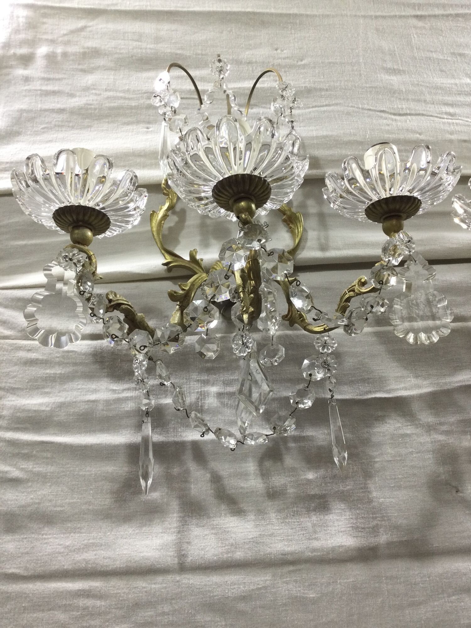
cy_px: 314
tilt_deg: +22.1
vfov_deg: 58.4
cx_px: 236
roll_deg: +2.1
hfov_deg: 45.4
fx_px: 562
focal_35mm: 31
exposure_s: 1/33
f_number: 2.4
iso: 25
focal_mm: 3.3
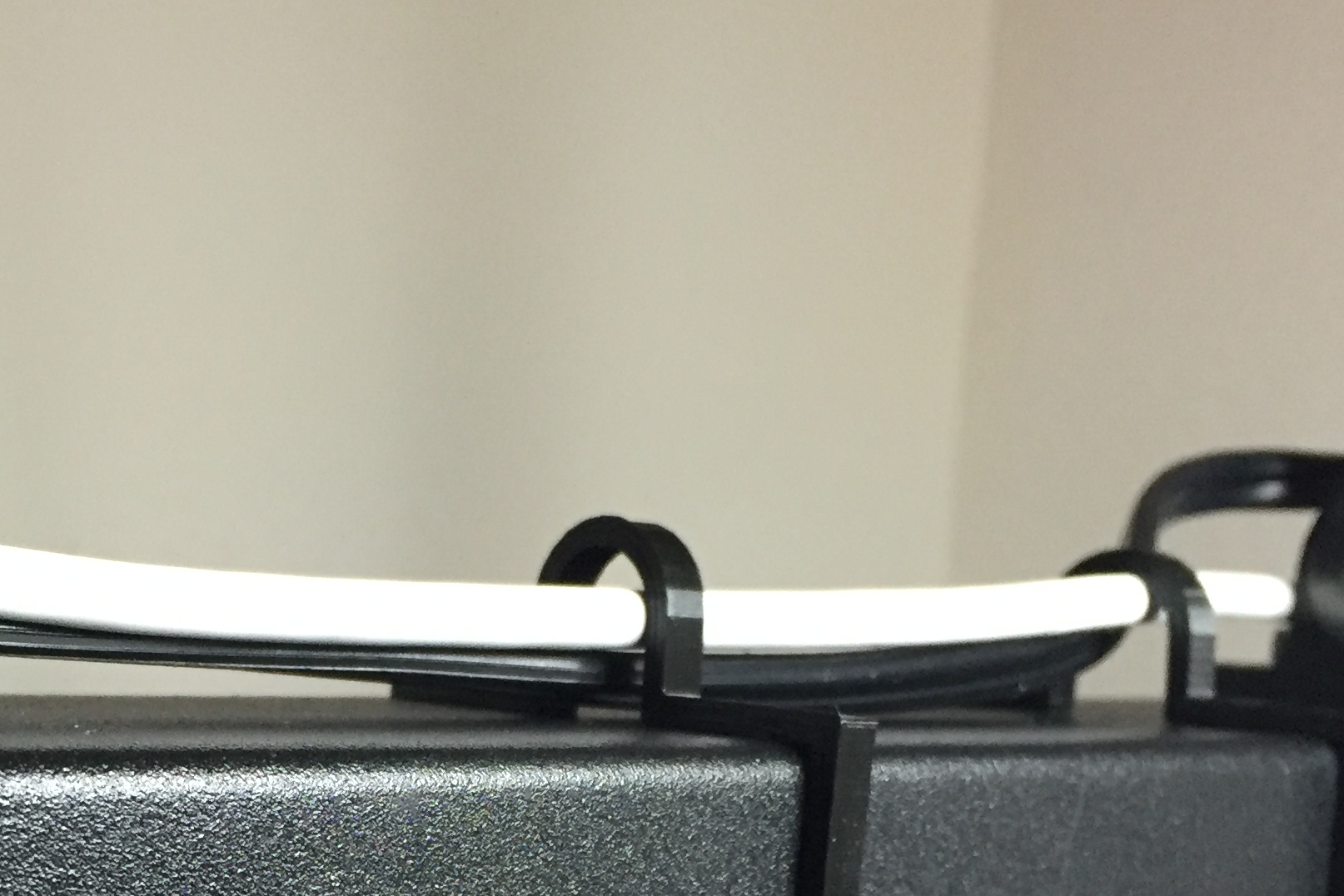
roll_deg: -1.7
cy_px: 994
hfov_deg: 32.7
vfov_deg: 21.1
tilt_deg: -9.9
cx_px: 507
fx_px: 2277
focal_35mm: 61
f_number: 2.2
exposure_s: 1/30
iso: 160
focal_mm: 4.15
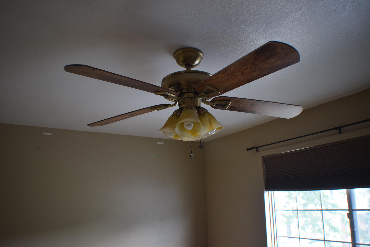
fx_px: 339
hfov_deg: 57.2
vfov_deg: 40.0
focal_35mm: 33
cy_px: 124
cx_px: 185
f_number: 4
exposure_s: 1/60
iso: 560
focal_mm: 22
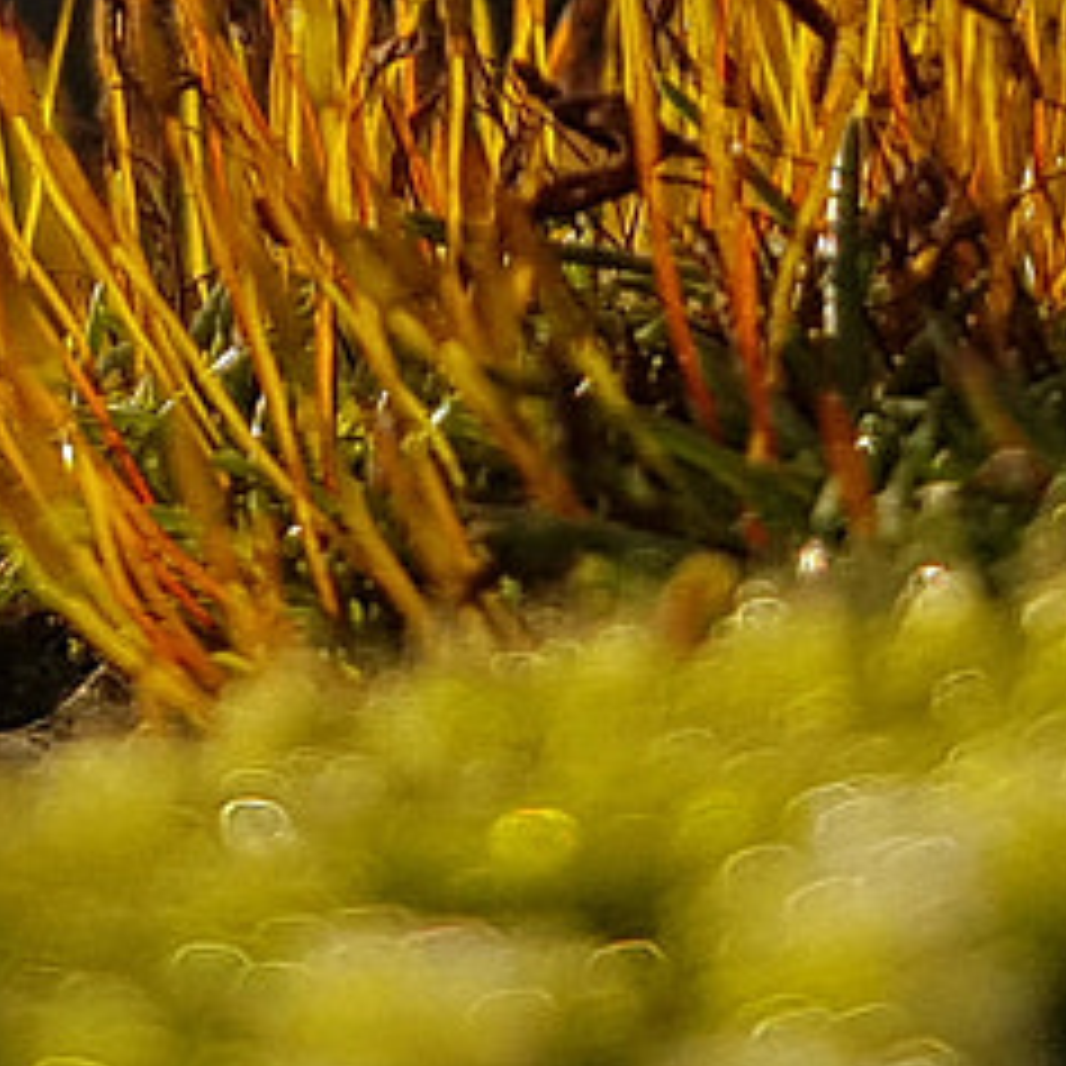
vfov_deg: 10.5
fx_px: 5400
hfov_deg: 11.2
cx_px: 274
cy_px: -949
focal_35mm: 155
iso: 40
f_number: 1.7
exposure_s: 1/3080
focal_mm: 4.2
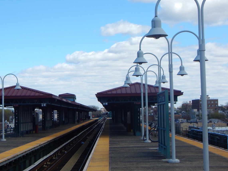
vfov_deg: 21.9
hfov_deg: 28.7
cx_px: 70
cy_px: 100
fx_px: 441
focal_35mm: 67
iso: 125
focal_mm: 8.6
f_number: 3.7
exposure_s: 1/1000
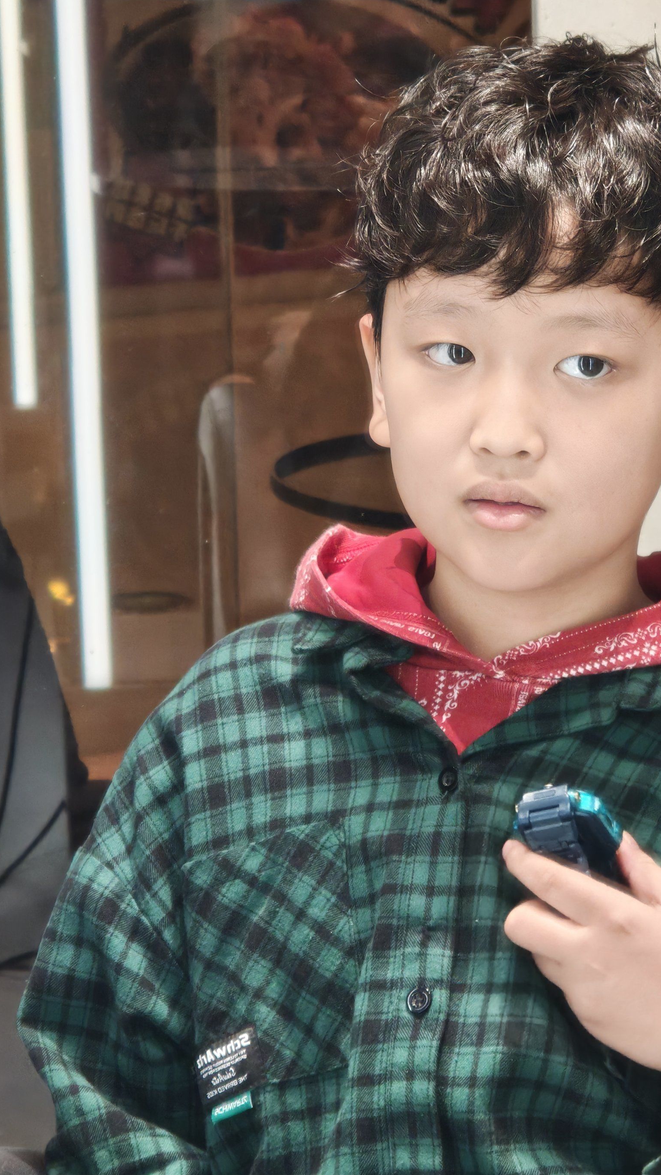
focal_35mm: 131
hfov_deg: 9.3
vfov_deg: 16.4
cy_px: 588
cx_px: 412
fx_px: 4081
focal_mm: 9
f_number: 2
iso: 800
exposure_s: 1/102
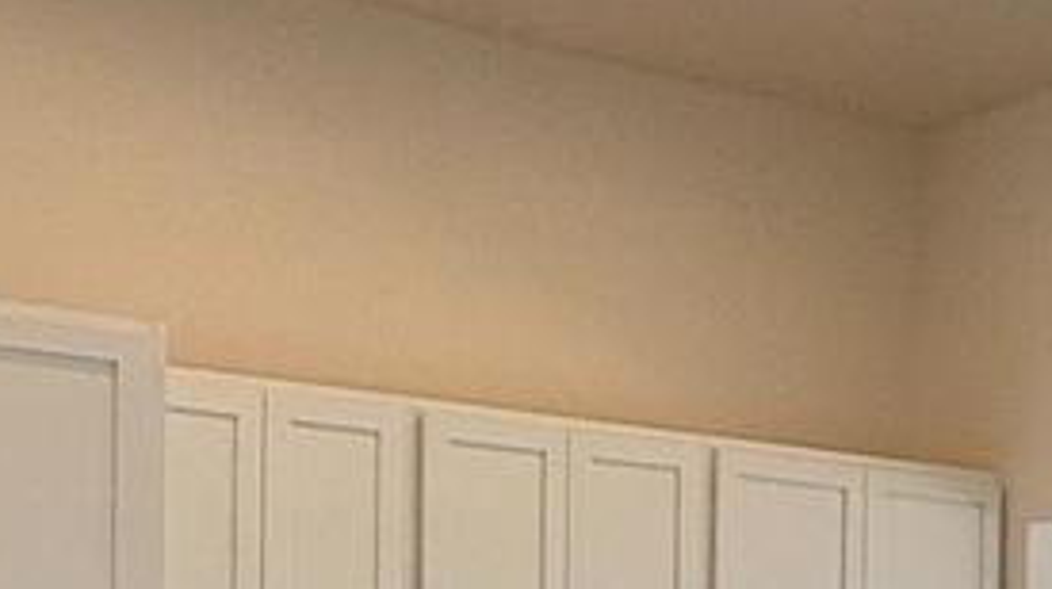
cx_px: 501
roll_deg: -0.7
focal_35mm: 80
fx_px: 2229
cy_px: 861
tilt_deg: -0.4
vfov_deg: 14.2
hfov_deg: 26.6
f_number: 2.2
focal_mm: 2.22
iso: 64
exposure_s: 1/120
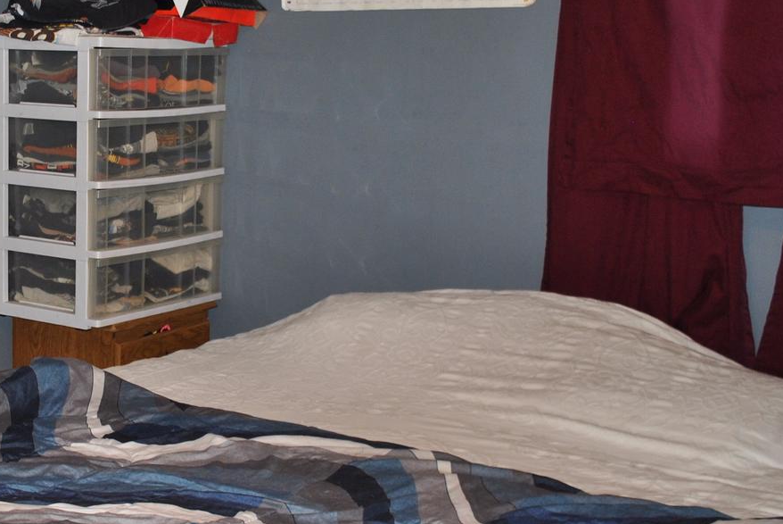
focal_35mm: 63
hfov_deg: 30.4
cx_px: 73
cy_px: 223
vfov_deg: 21.6
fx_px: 1371
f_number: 3.5
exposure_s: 1/60
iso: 200
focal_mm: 18
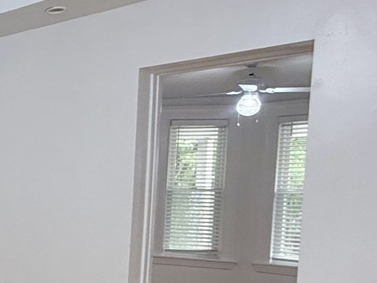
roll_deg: -1.6
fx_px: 599
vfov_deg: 26.1
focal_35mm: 55
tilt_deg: -3.4
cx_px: -178
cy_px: 227
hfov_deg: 26.3
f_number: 2.2
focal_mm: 2.22
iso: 320
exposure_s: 1/120
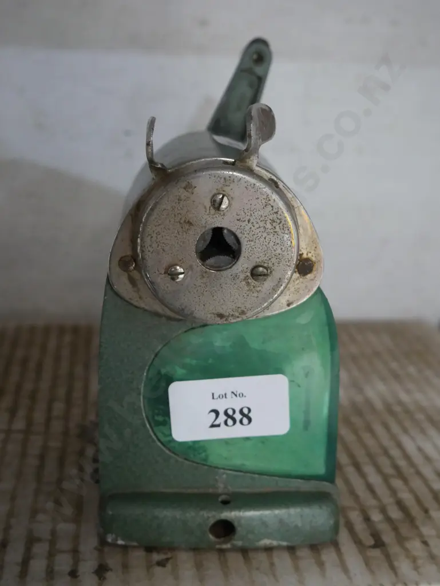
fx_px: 745
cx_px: 220
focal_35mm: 44
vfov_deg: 42.9
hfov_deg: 32.9
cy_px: 293
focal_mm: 22
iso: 3200
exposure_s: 1/60
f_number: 4.7
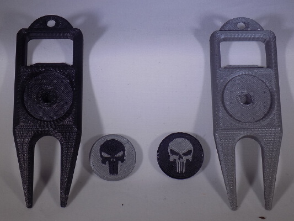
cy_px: 110
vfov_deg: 22.6
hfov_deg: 29.8
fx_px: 552
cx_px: 147
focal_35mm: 65
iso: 80
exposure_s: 1/400
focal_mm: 11.5
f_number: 4.1
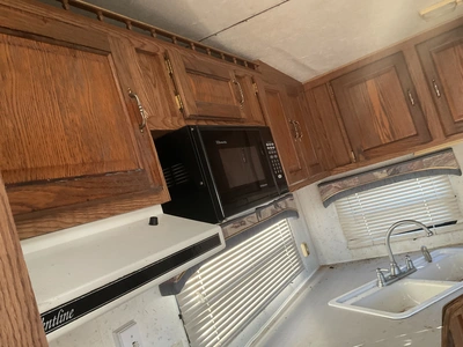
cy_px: 174
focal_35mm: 29
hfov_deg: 61.7
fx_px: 388
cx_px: 232
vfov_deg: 48.2
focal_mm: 3
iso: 100
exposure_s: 1/60
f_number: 1.8
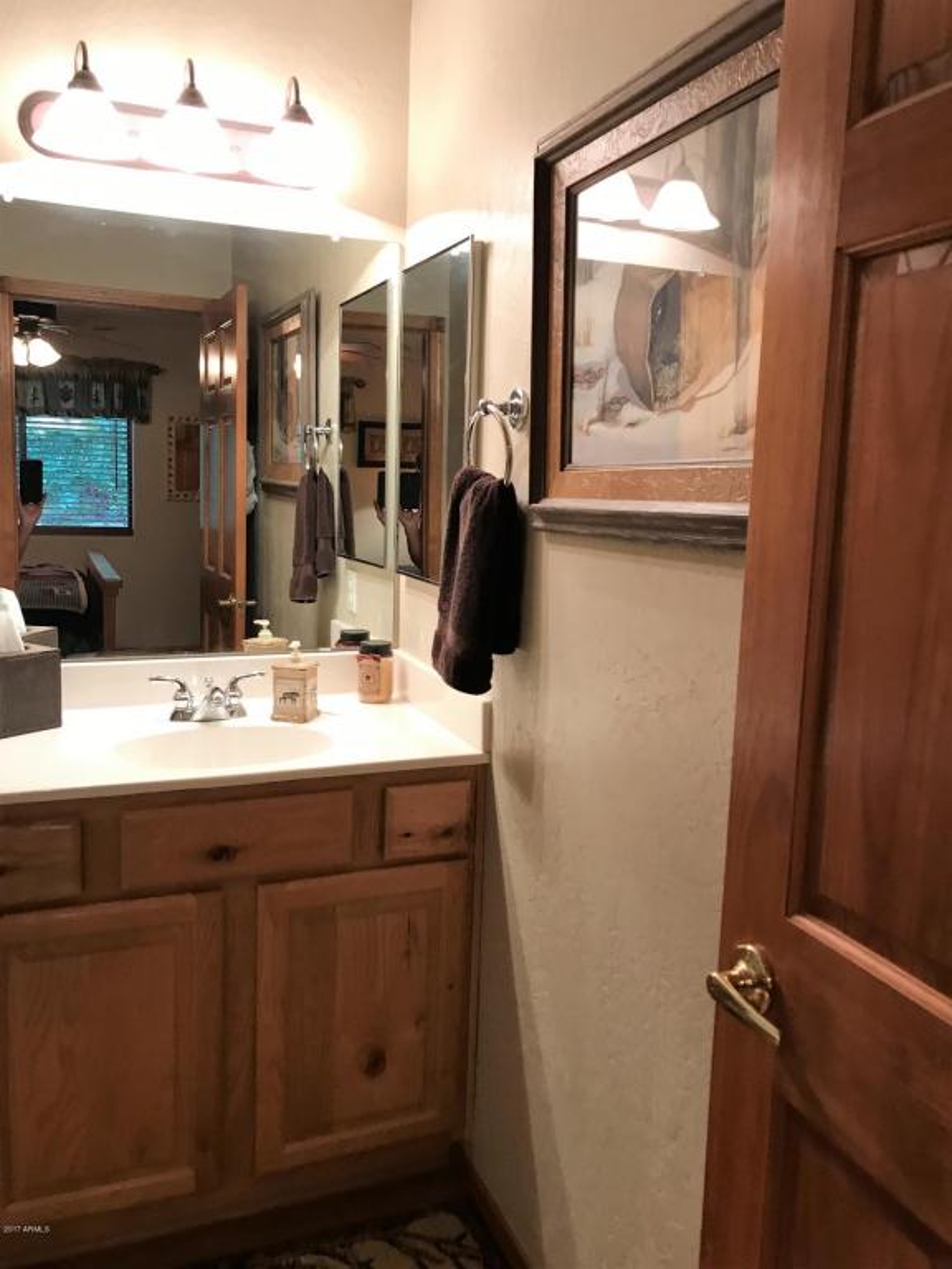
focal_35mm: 28
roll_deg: -1.7
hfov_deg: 49.7
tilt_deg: -9.0
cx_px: 476
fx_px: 1027
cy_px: 634
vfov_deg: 63.4
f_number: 1.8
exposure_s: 1/17
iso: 40
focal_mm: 3.99
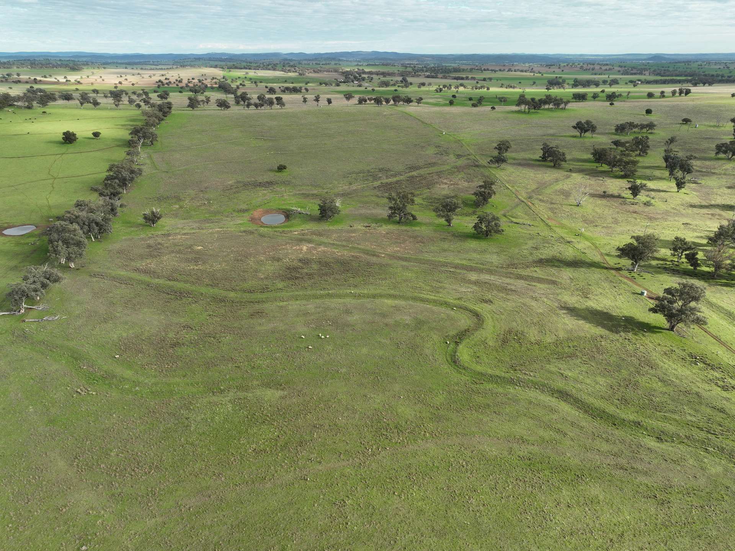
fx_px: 509
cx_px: 368
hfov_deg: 71.6
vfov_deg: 56.8
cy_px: 276
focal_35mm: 24
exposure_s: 1/800
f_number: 2.8
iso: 100
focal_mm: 12.29
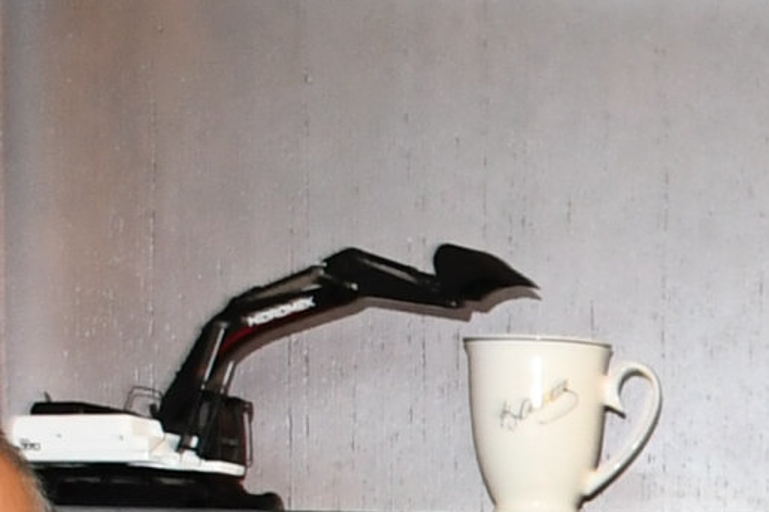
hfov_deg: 6.4
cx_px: 2102
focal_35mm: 303
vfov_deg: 4.4
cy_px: 1243
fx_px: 6470
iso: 640
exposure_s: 1/60
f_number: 3.8
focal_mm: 26
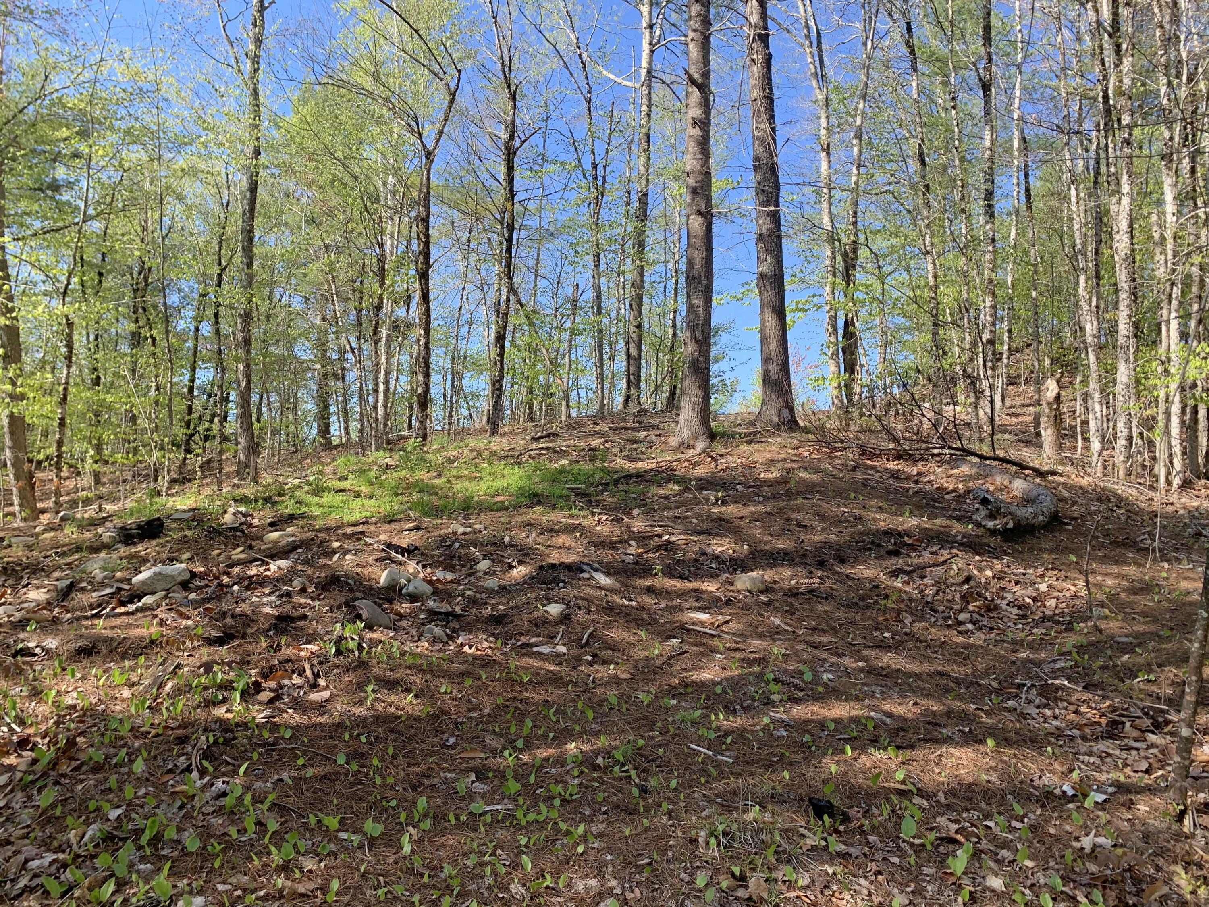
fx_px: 908
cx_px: 604
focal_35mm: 26
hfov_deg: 67.3
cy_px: 454
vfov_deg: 53.1
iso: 25
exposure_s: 1/616
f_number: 1.8
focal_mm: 4.25
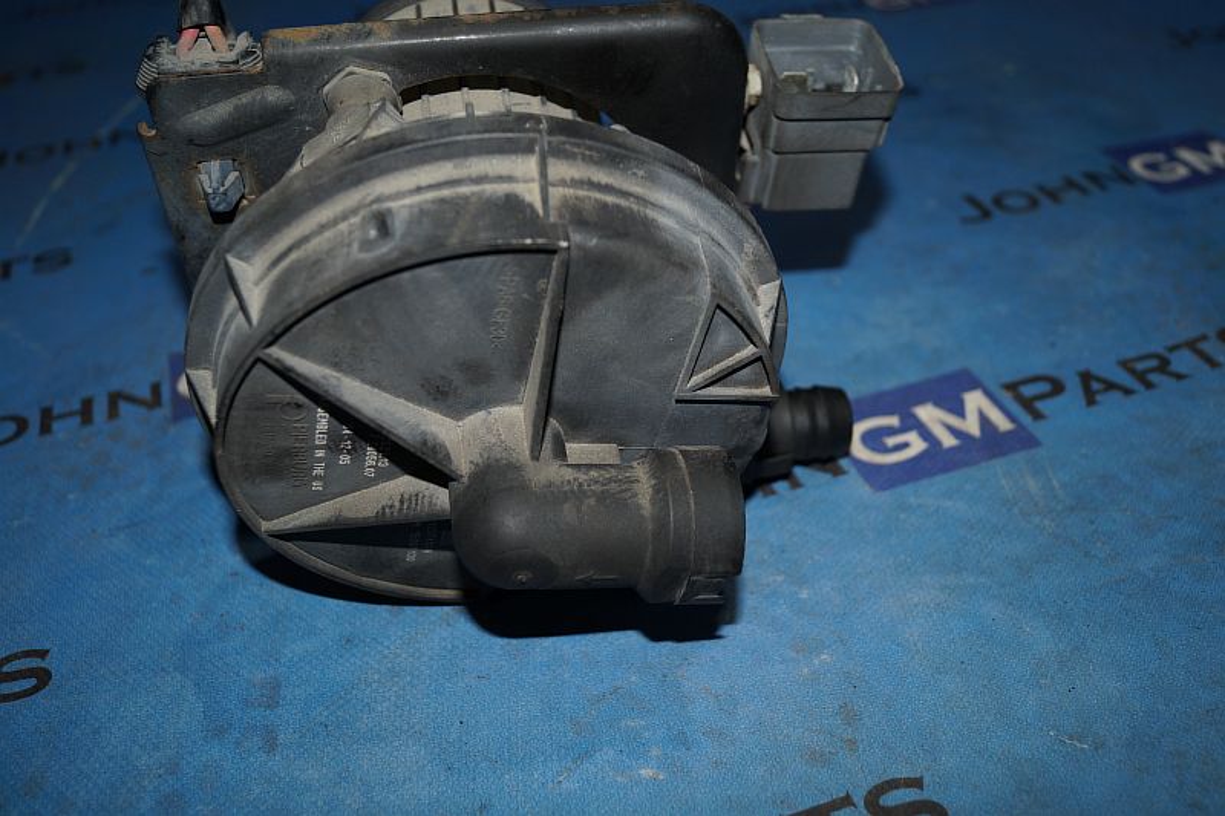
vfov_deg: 36.9
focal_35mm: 36
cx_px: 612
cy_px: 408
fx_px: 1225
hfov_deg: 53.1
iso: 200
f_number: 4
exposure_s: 1/160
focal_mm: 24
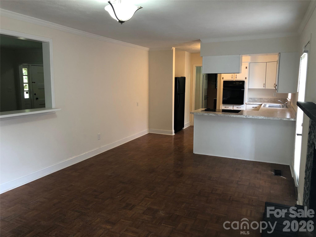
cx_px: 158
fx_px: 256
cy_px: 118
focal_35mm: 28
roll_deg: -0.5
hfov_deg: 63.4
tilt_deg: -7.6
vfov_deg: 49.7
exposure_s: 1/24
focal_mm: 3.99
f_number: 1.8
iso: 40
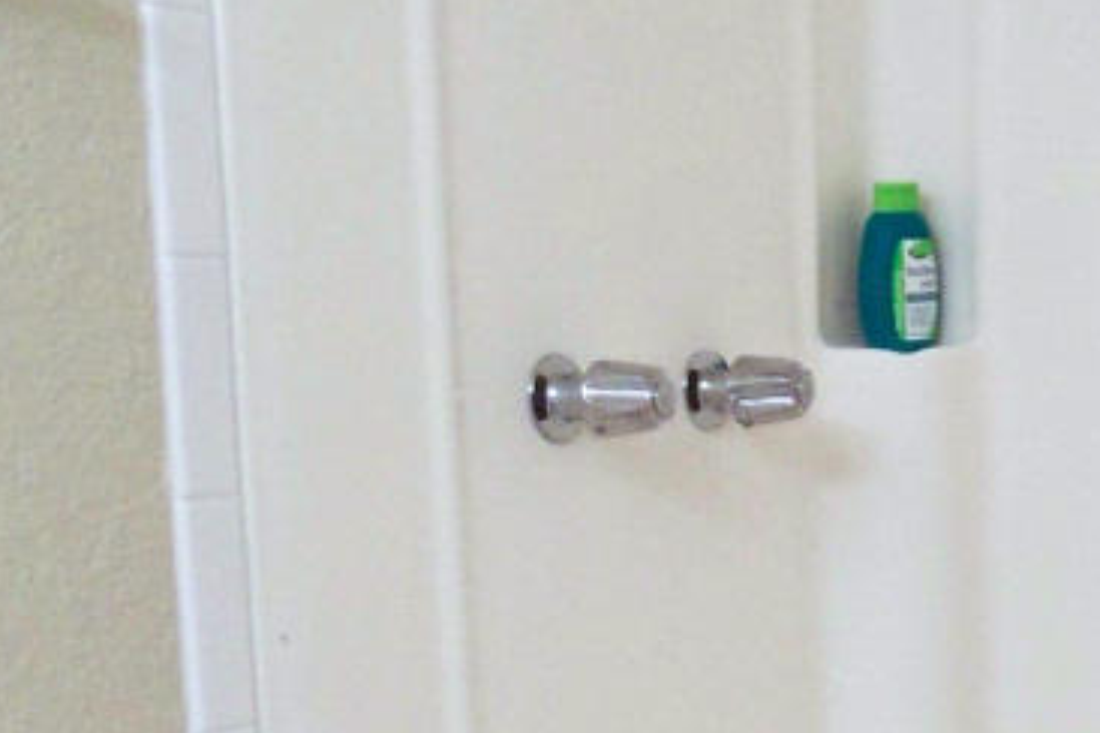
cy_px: 664
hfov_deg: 28.5
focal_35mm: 67
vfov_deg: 19.9
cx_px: 1067
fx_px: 2047
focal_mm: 3.8
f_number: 2.8
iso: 200
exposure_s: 1/30
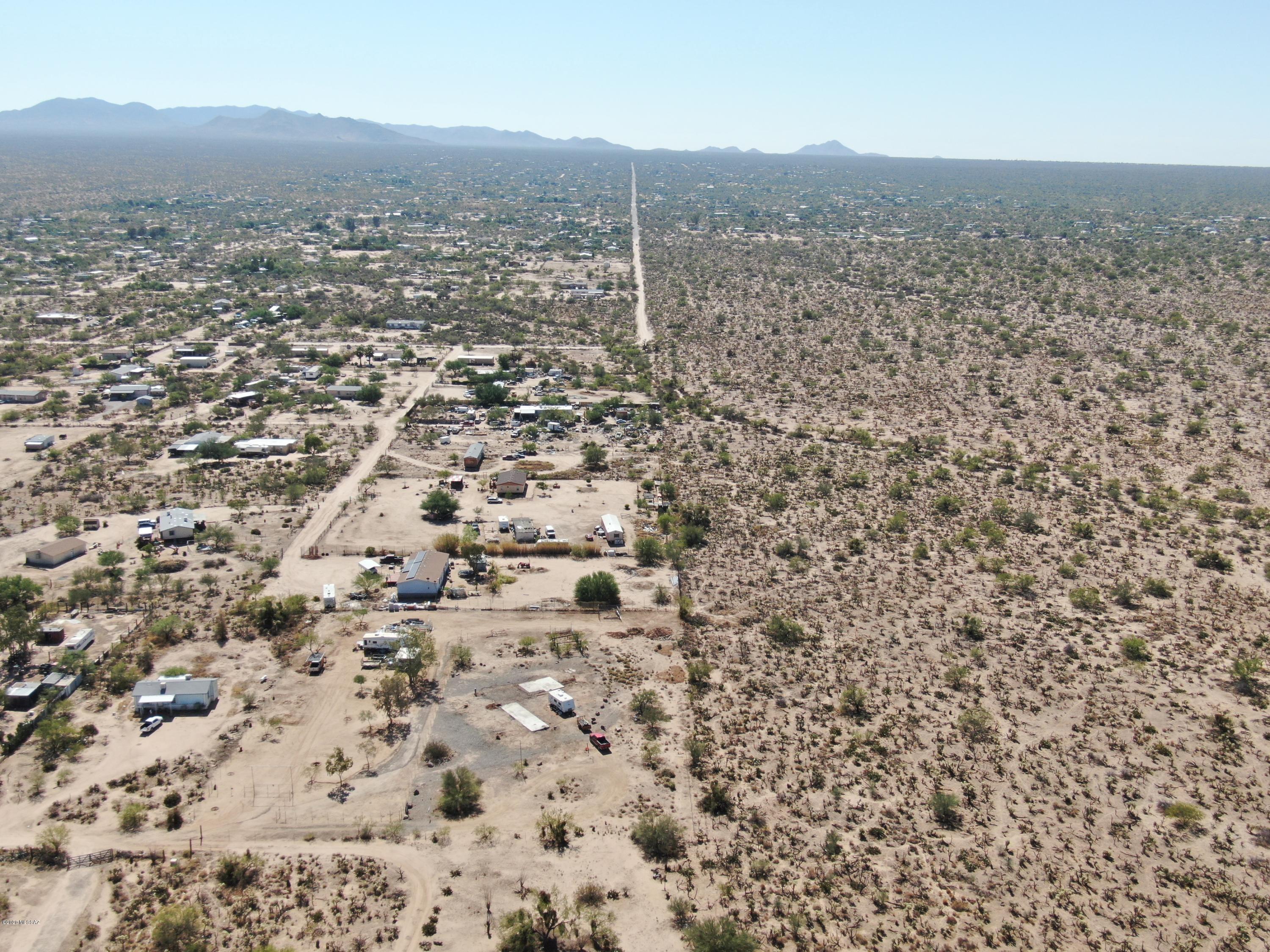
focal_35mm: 36
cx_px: 635
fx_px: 1321
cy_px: 476
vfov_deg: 39.7
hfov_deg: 51.4
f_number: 3.3
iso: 100
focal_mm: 6.08
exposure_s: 1/1000
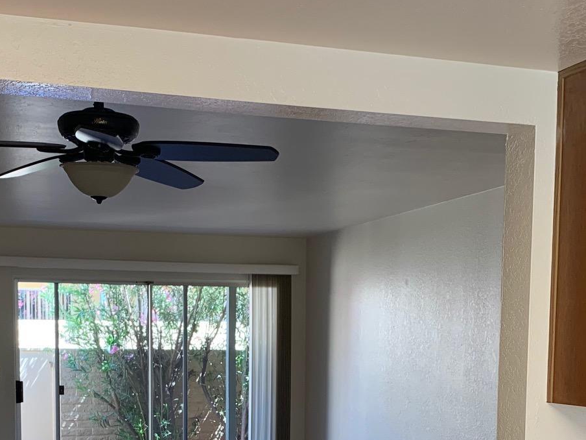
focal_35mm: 58
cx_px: 244
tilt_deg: -5.0
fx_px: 982
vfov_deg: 24.2
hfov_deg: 33.2
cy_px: 436
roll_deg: -0.5
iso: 64
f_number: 1.8
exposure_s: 1/60
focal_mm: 4.25
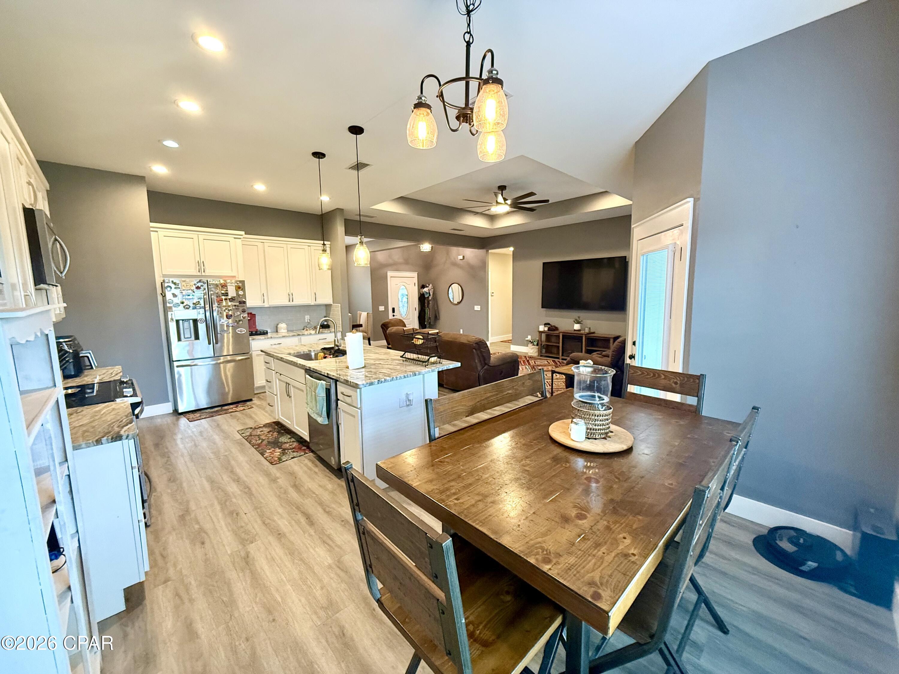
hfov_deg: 102.1
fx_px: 364
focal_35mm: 14
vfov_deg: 85.7
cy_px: 337
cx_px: 450
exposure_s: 1/60
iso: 320
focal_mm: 2.22
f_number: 2.2
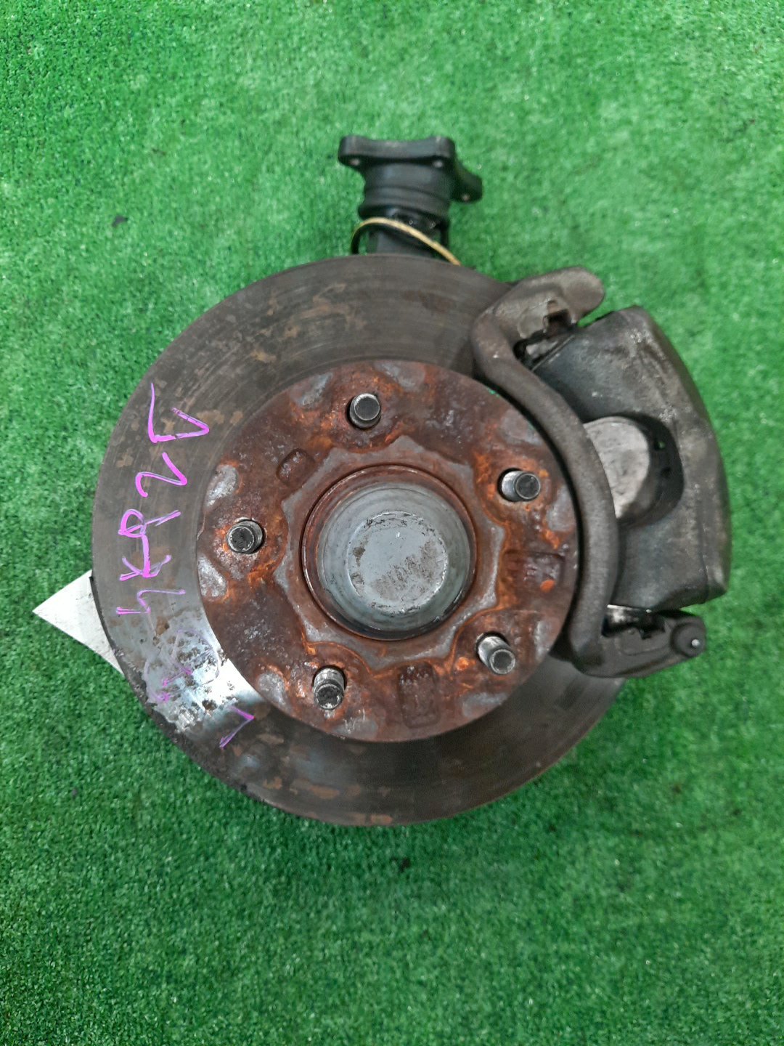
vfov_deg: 69.4
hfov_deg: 54.9
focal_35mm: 25
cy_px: 523
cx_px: 392
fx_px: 755
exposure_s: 1/25
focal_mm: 4.6
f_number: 2
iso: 404
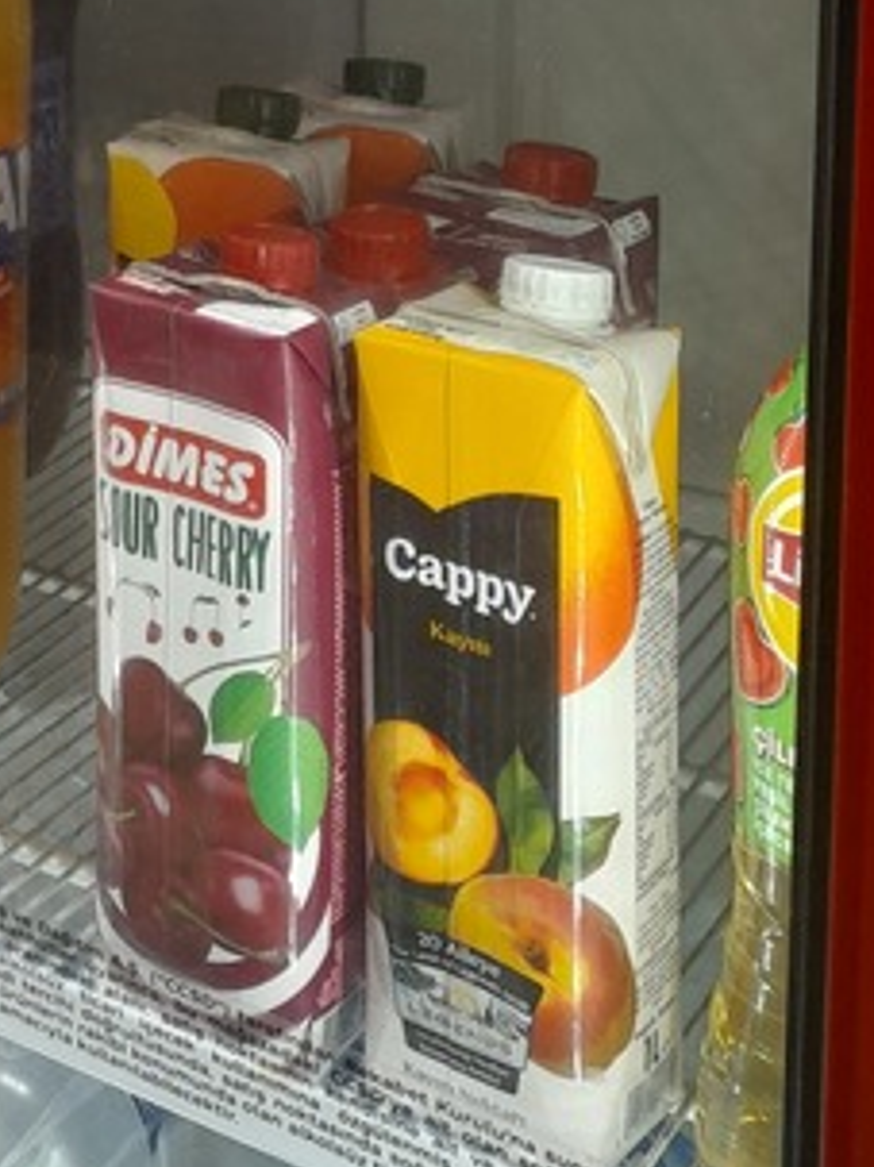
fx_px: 2560
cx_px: -389
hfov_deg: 17.6
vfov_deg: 23.4
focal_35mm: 76
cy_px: -246
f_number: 2
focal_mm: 4.6
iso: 125
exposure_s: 1/60
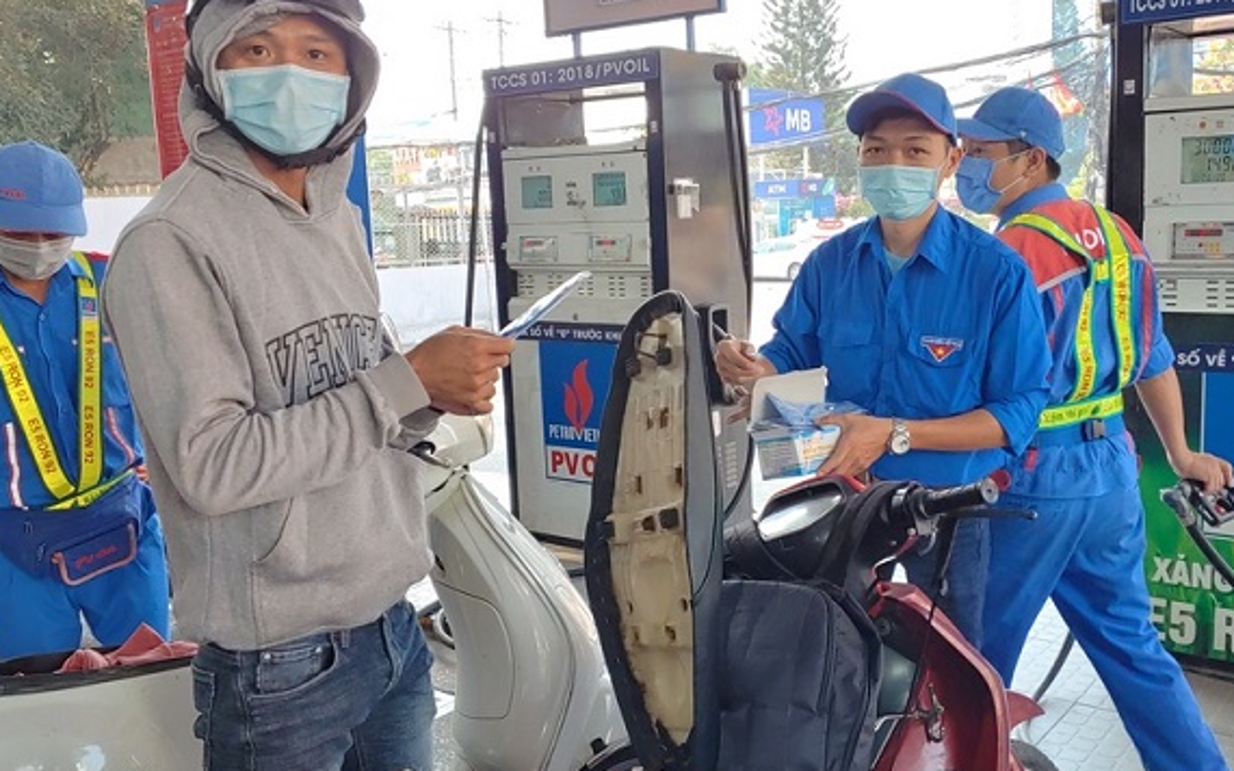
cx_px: 714
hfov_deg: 57.9
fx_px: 1110
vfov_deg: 38.3
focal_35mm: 33
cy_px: 396
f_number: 1.5
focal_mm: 4.23
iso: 50
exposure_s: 1/120
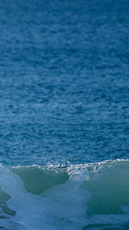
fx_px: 8172
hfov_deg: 0.9
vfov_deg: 1.6
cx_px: -108
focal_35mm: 1342
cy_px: 159
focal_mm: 500
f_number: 5.6
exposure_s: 1/2000
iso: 400
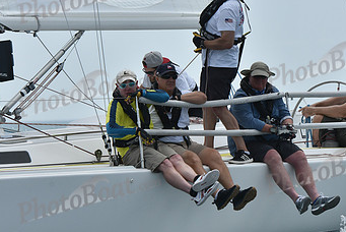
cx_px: 214
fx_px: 2289
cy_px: 130
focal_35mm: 238
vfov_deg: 5.8
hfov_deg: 8.6
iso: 250
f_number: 8
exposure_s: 1/1250
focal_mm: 140
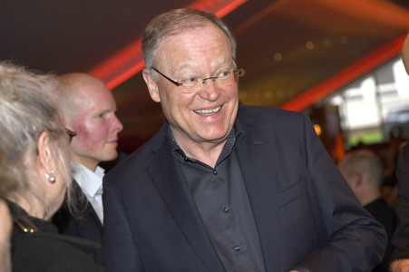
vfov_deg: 19.4
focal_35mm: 70
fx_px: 795
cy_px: 136
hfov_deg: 28.9
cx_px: 204
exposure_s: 1/250
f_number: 4
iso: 640
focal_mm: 70
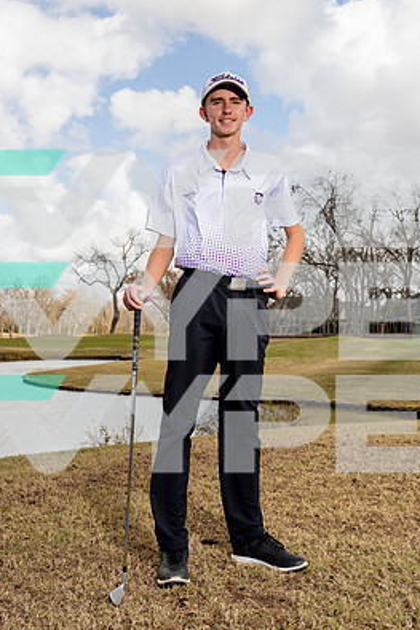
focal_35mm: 49
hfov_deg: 27.5
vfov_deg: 40.4
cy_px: 313
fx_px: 858
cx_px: 209
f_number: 8
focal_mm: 43
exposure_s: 1/250
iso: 100
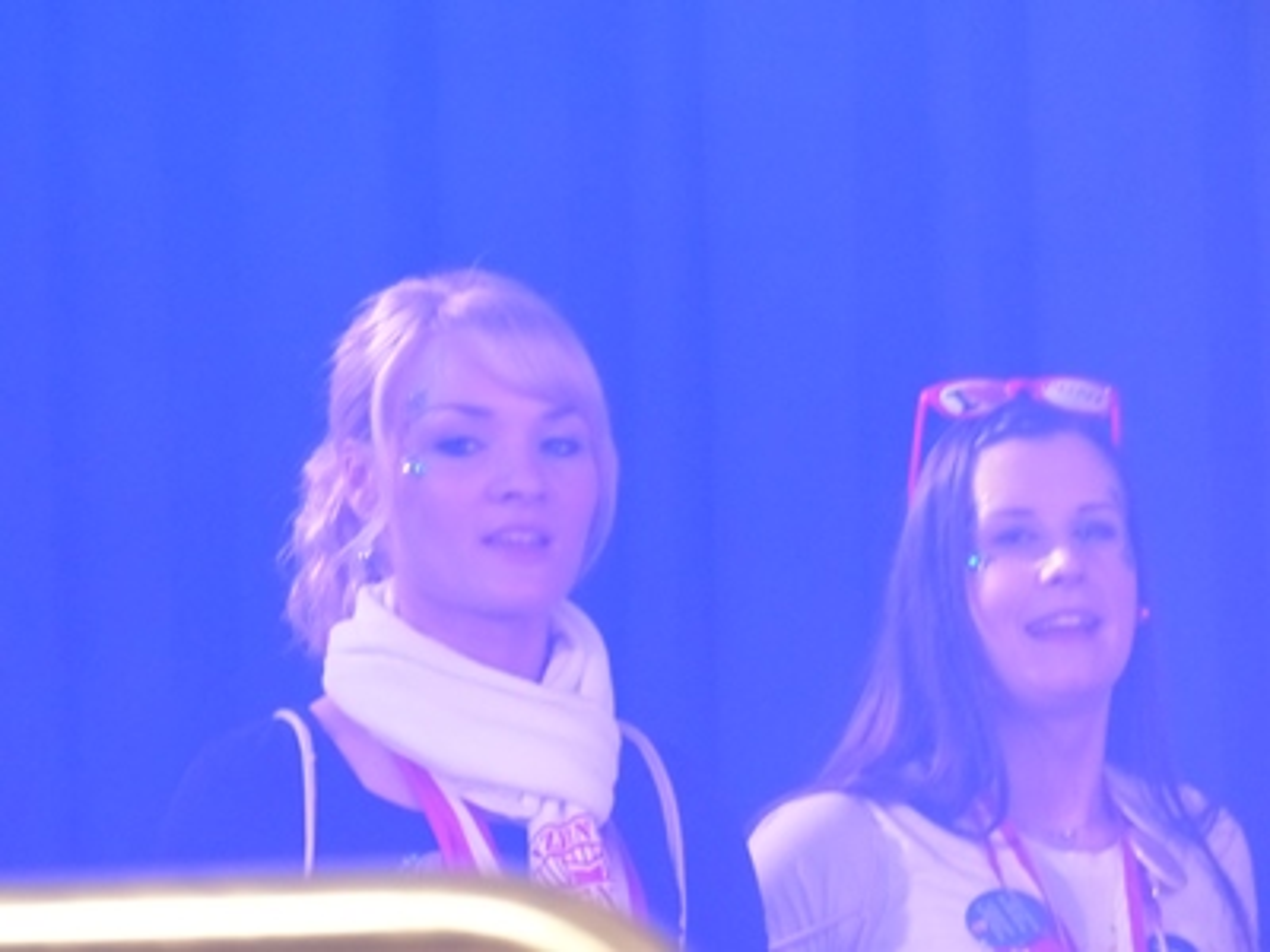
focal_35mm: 258
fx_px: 9466
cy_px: 476
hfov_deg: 7.7
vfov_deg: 5.8
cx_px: 635
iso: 800
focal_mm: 46.5
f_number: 2.8
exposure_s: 1/100
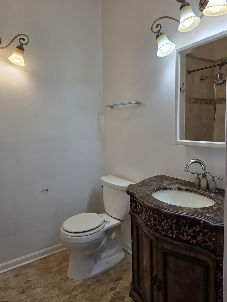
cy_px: 145
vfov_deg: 71.6
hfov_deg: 56.8
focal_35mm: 24
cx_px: 113
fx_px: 210
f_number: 1.7
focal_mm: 6.3
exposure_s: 1/120
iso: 32
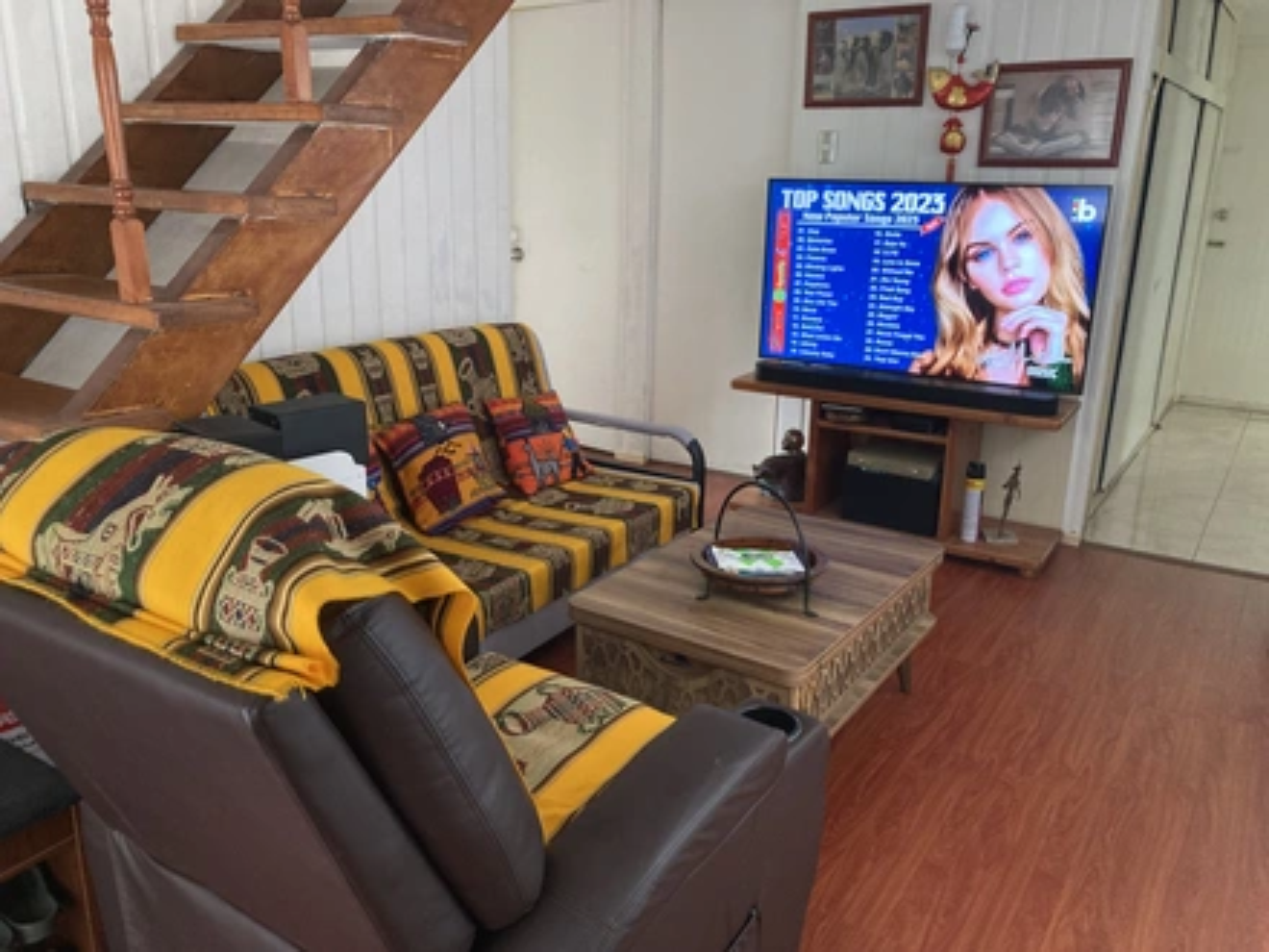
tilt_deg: -16.2
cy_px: 476
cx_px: 634
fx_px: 1026
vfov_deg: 49.7
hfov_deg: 63.4
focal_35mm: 28
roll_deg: -1.7
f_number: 1.8
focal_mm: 3.99
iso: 320
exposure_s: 1/30
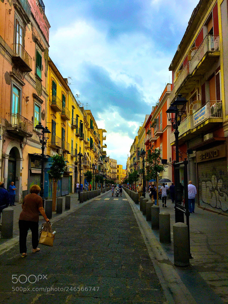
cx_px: 114
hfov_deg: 48.2
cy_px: 152
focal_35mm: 29
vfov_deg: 61.7
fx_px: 255
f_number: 2.2
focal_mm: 4.15
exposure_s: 1/927
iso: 25
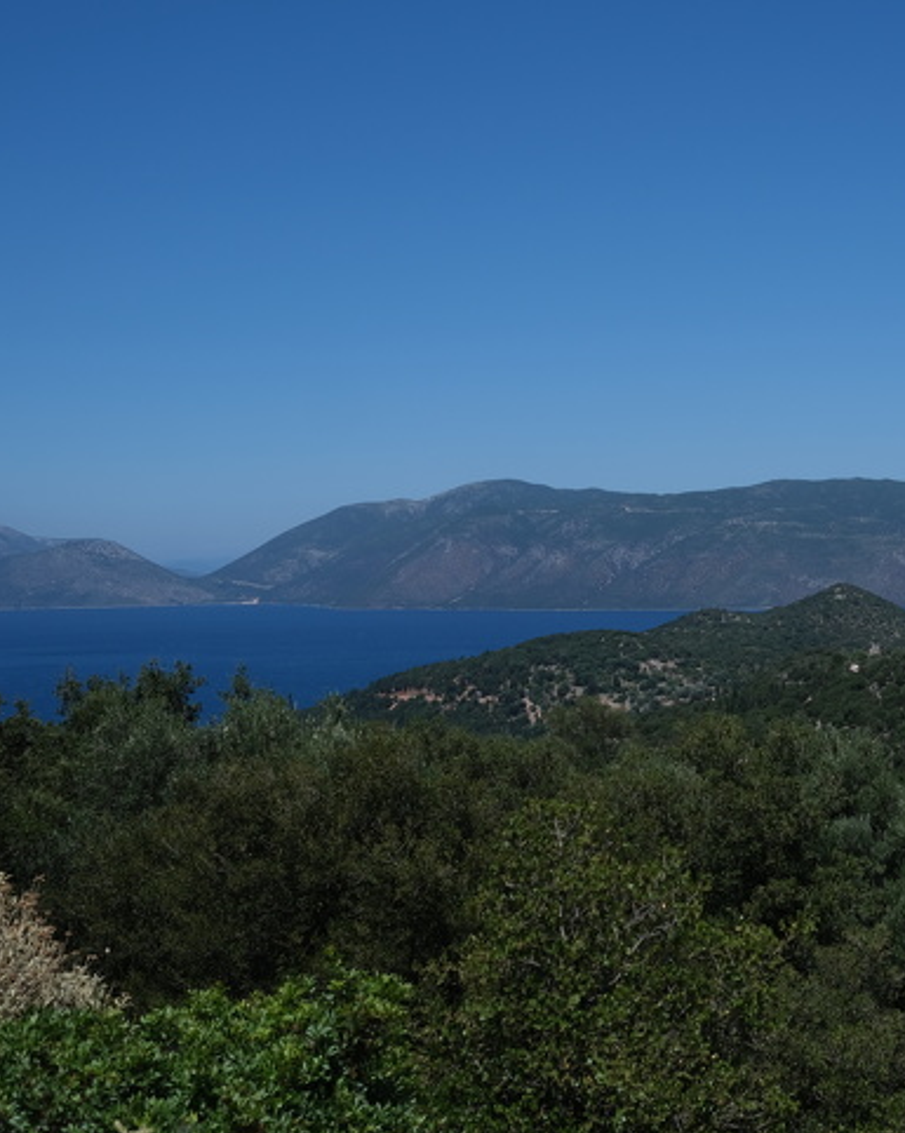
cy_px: 541
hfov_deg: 27.3
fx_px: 1810
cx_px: 771
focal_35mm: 54
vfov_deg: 34.8
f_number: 5.6
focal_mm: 23
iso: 160
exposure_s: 1/1250
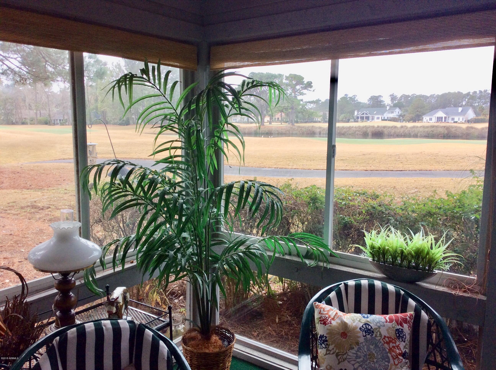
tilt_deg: -10.5
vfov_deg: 44.1
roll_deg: +1.8
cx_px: 248
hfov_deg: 56.9
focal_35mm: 32
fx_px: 458
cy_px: 185
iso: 32
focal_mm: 3.3
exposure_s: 1/274
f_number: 2.4
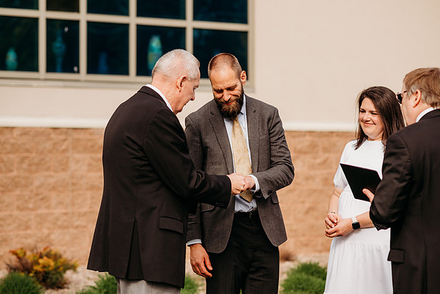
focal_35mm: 85
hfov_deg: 23.9
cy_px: 147
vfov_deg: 16.1
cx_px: 220
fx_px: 1039
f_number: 2.8
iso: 200
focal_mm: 85
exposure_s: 1/1600
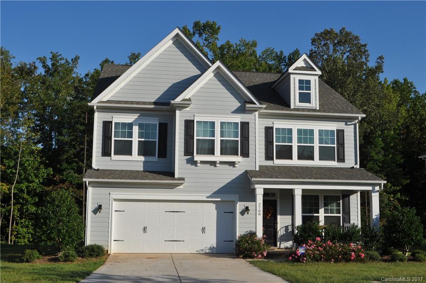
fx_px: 461
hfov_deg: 49.6
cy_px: 142
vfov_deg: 34.1
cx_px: 213
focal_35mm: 39
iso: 200
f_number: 11
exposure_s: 1/500
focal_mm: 26
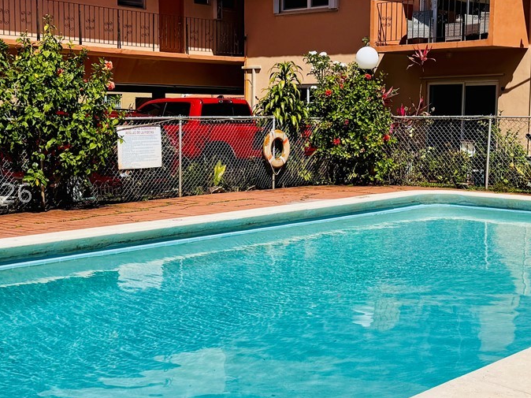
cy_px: 193
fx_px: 874
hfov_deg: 33.8
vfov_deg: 25.6
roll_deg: -0.3
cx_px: 274
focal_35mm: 57
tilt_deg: -5.4
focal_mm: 6.76
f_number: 1.78
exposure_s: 1/9091
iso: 80
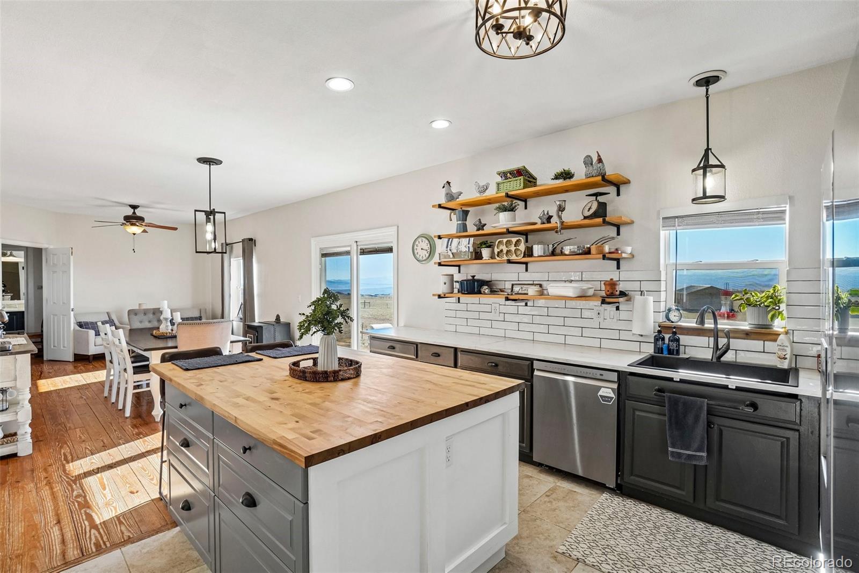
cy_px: 286
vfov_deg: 72.0
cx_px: 430
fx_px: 394
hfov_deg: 95.0
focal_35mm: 16
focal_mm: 11
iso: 400
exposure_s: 1/60
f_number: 8
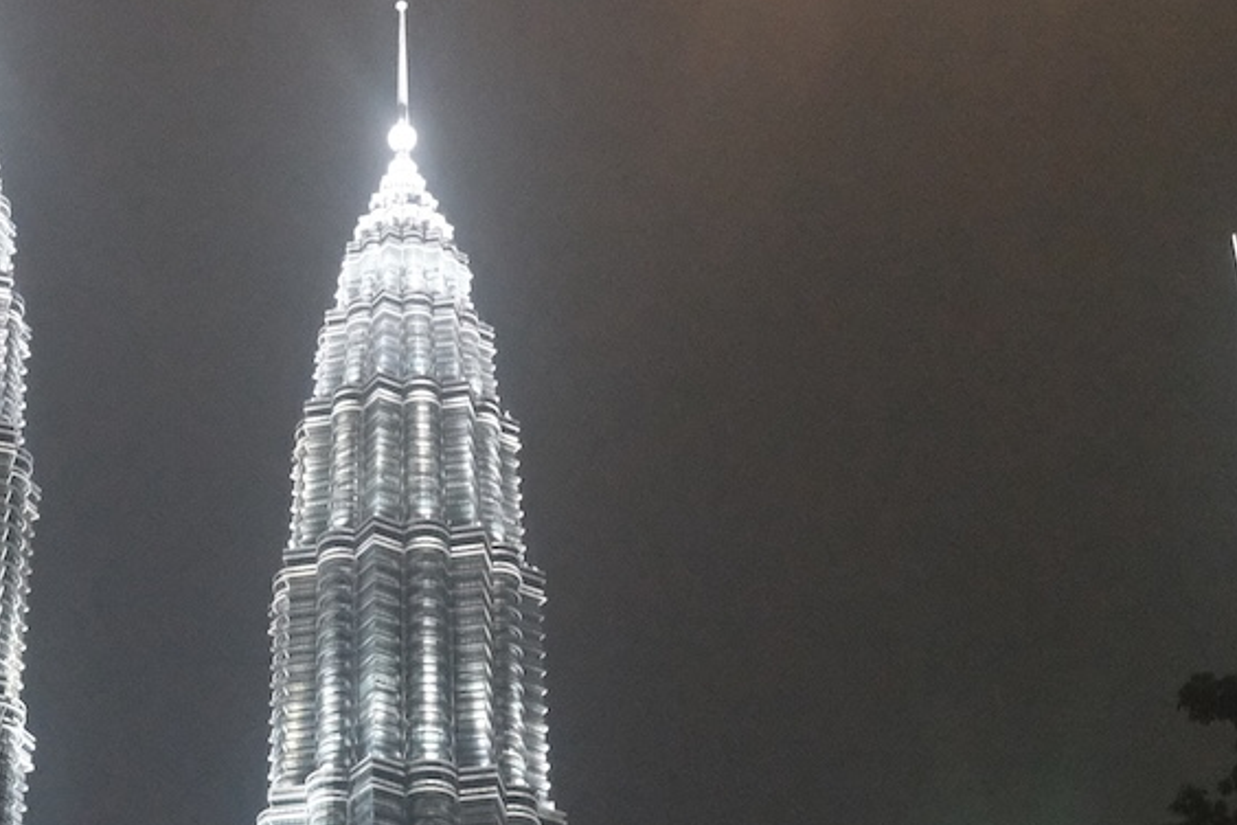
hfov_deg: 24.0
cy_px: 542
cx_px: 215
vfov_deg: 16.4
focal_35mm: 83
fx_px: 2852
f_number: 5.6
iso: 12800
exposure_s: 1/60
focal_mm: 25.9
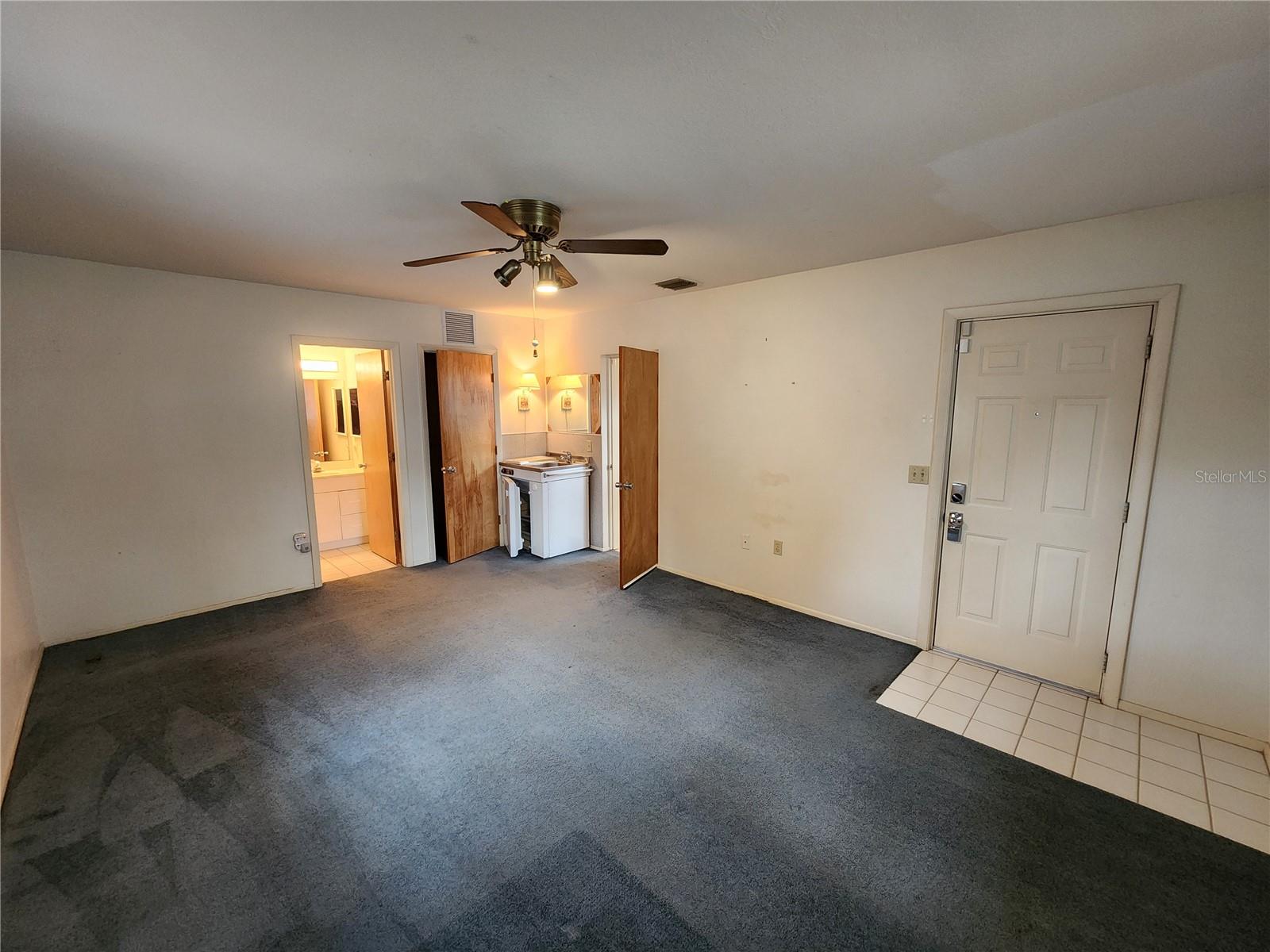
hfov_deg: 106.2
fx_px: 477
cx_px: 635
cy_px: 476
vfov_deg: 89.9
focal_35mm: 13
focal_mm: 2.2
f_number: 2.2
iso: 400
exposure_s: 1/30
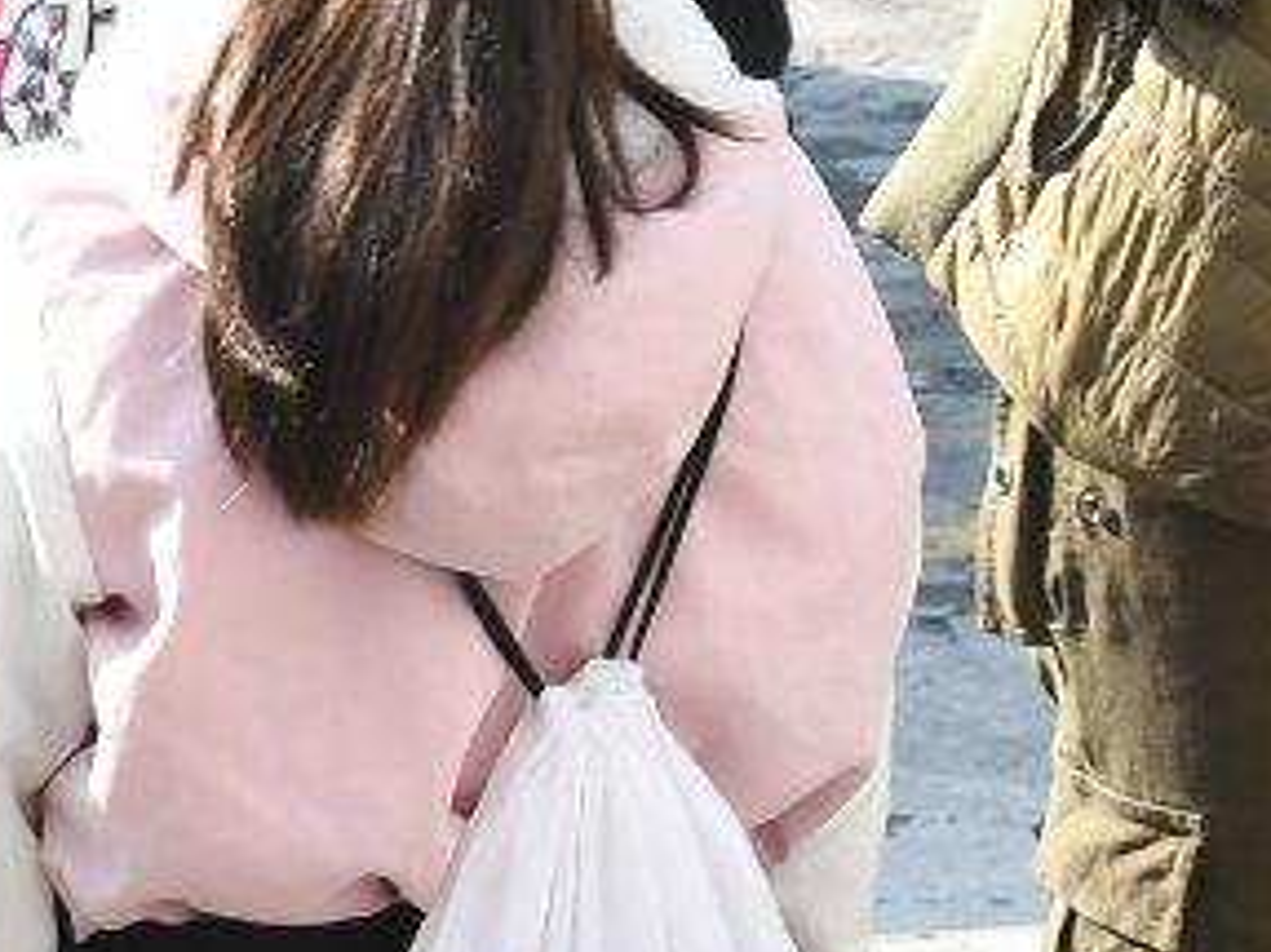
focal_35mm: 217
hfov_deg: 9.1
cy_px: -71
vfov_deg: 6.8
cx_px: 616
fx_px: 7964
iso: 160
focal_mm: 27
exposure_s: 1/125
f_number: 8
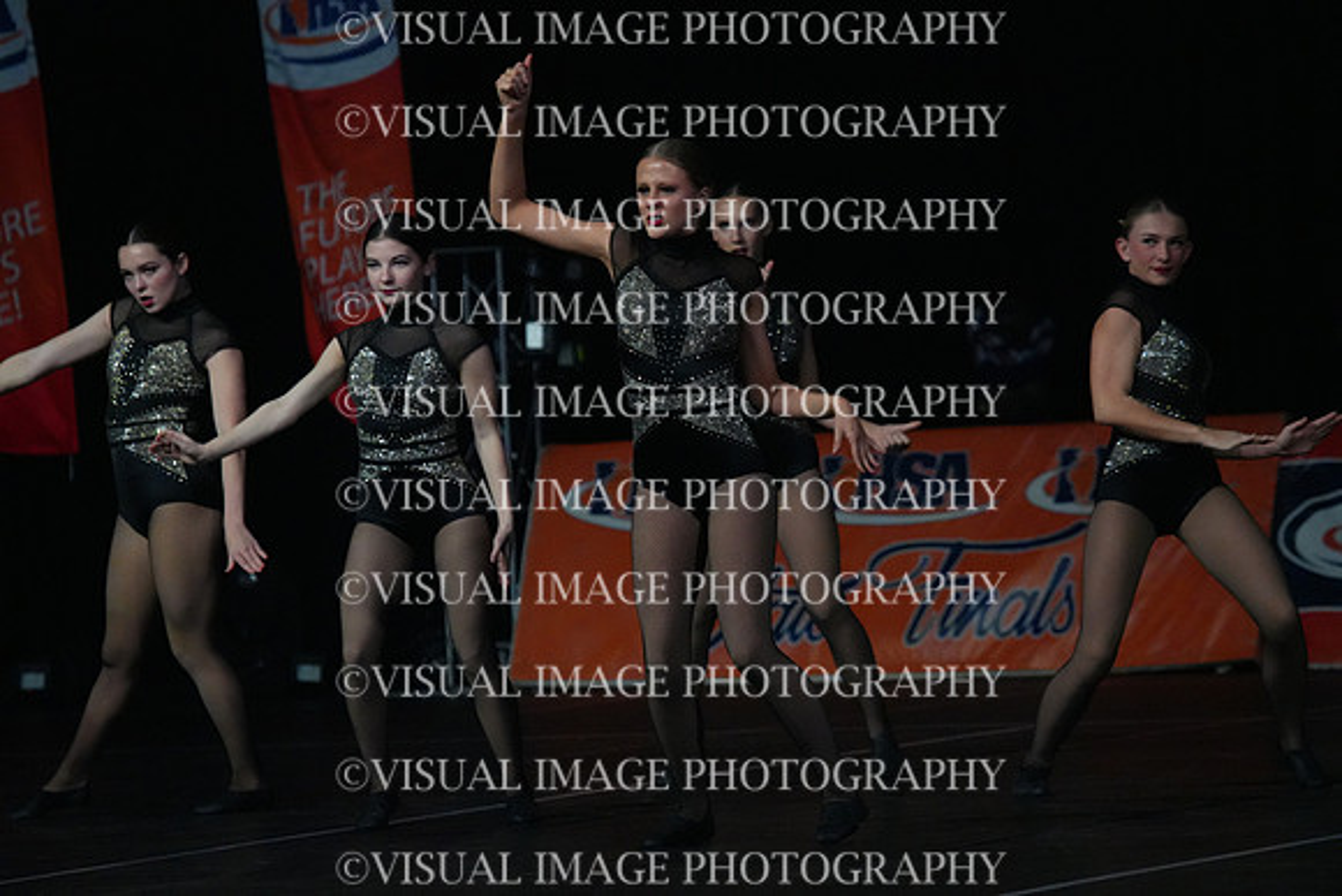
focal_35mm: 260
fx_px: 9694
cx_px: 671
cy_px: 448
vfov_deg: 5.3
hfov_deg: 7.9
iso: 12800
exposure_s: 1/1000
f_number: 5.6
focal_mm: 260
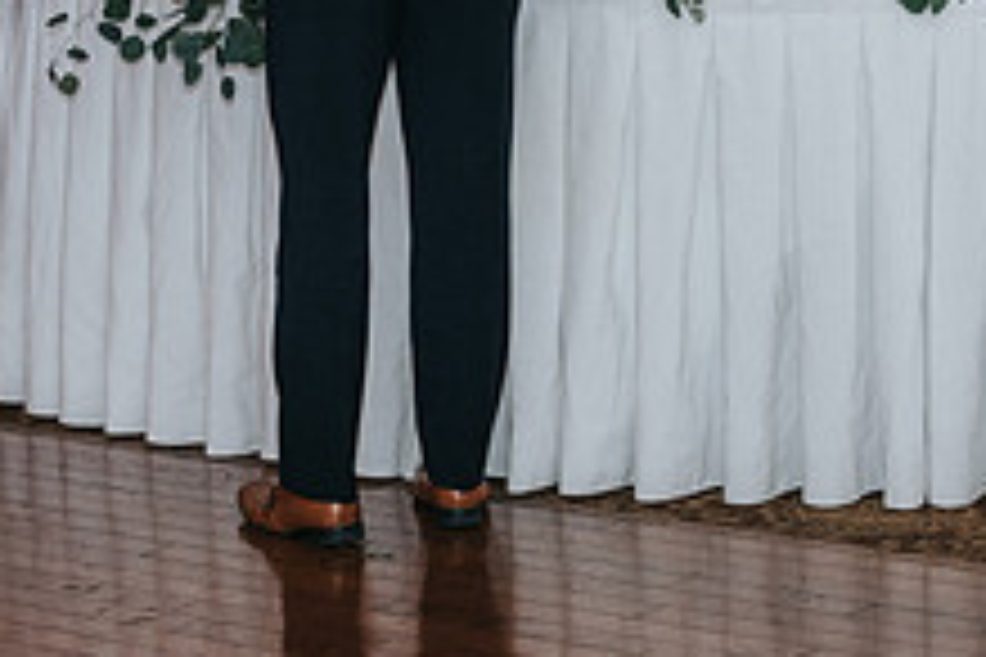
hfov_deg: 13.0
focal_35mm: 158
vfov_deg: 8.7
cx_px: 580
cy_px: 67
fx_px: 4327
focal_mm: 50
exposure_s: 1/125
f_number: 4
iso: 800
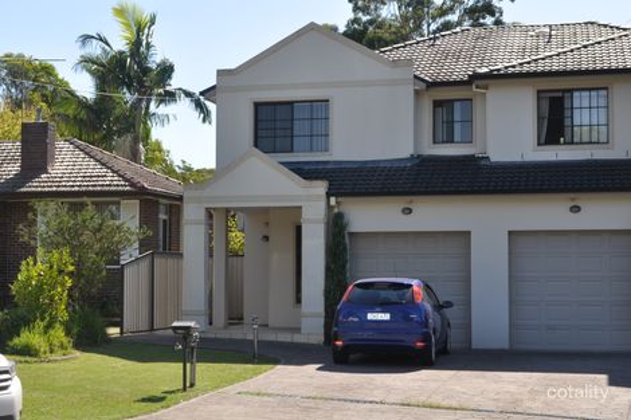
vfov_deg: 22.6
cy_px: 210
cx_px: 316
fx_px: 1051
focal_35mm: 60
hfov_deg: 33.4
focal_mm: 40
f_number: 11
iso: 200
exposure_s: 1/200
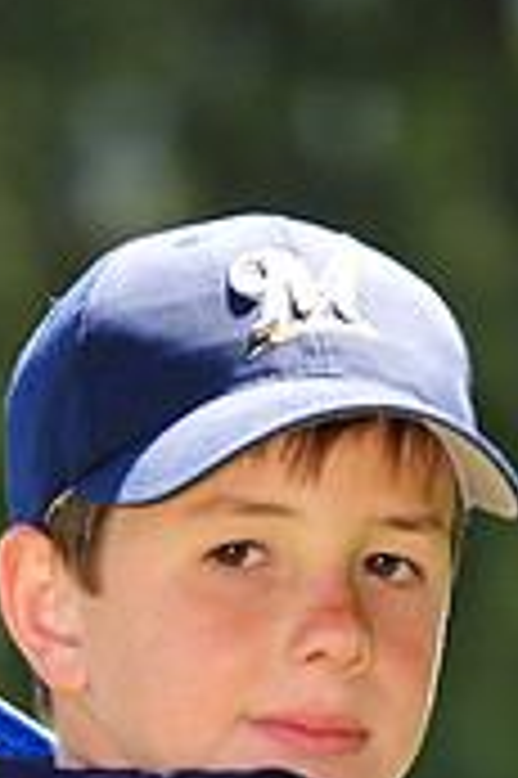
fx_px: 14467
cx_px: 167
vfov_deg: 3.1
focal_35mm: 669
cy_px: 1196
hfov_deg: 2.1
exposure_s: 1/400
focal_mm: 200
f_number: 4
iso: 200
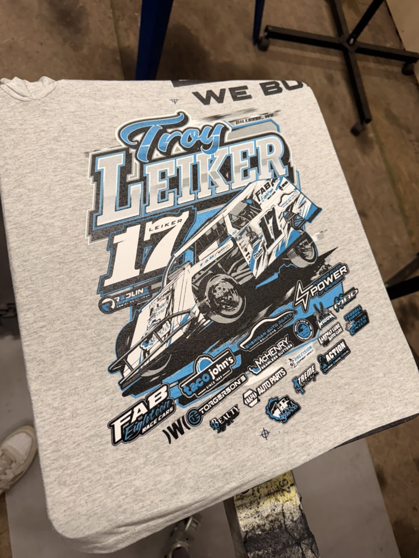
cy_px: 279
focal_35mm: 24
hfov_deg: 56.8
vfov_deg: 71.6
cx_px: 210
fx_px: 387
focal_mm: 6.76
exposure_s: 1/120
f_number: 1.78
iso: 200
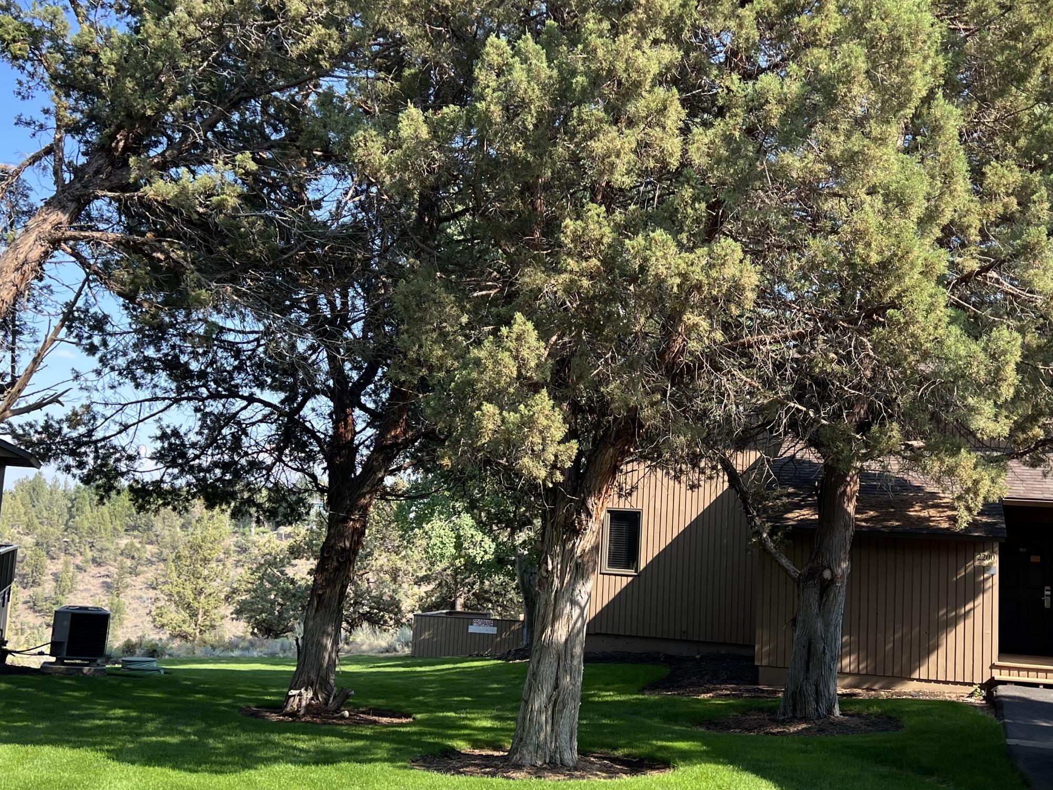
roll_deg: -2.8
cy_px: 411
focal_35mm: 39
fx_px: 1186
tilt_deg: +5.7
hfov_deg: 47.7
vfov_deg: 36.8
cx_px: 604
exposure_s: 1/949
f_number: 1.5
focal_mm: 5.7
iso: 50
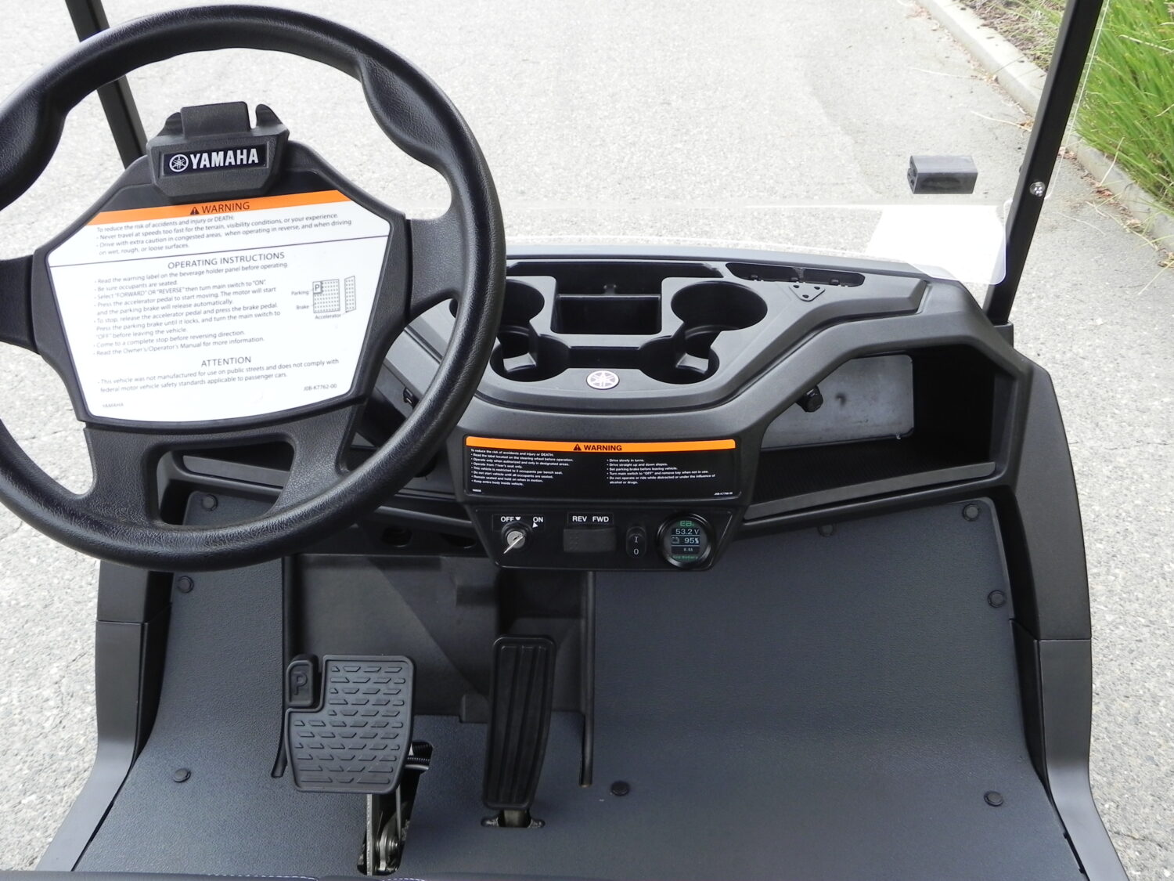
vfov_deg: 42.9
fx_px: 1119
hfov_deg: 55.4
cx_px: 587
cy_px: 440
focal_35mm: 33
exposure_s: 1/173
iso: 160
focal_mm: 5.9
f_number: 4.5
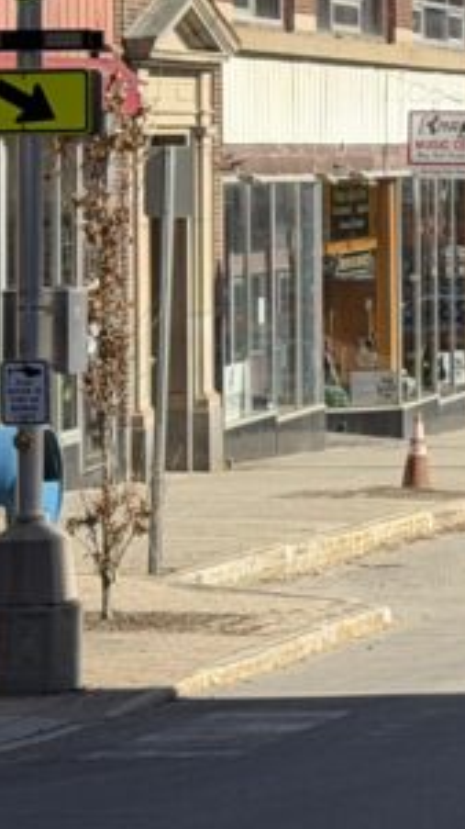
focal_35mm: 178
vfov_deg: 12.0
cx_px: 1205
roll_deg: +1.1
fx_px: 3907
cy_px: 36
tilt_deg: +3.1
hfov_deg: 6.4
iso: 64
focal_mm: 6.76
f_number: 1.78
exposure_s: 1/3534
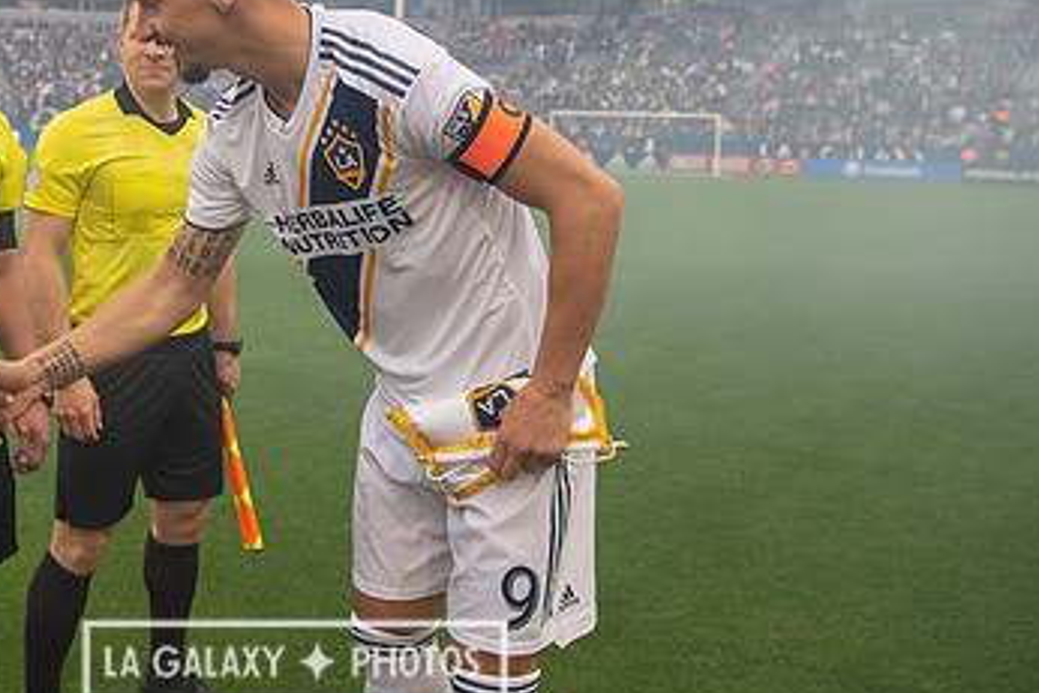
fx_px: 1357
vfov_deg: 28.4
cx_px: 294
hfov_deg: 41.0
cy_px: 212
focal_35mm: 47
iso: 500
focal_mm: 28
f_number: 3.5
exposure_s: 1/640
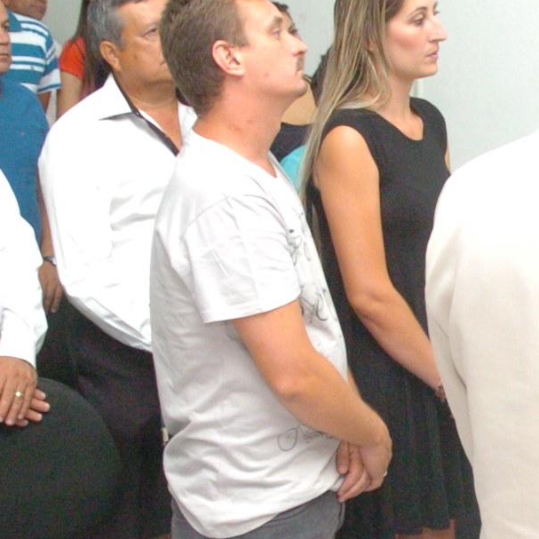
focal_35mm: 93
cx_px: 541
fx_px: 1638
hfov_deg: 18.2
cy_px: 377
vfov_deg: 18.6
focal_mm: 18
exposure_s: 1/250
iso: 1000
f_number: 3.5
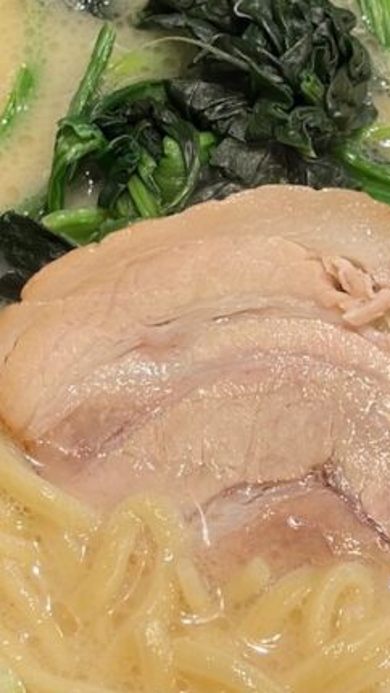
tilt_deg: -63.4
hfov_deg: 9.0
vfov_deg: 15.9
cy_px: 308
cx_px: 258
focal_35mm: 135
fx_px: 2481
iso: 50
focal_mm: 5.96
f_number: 1.6
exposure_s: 1/50
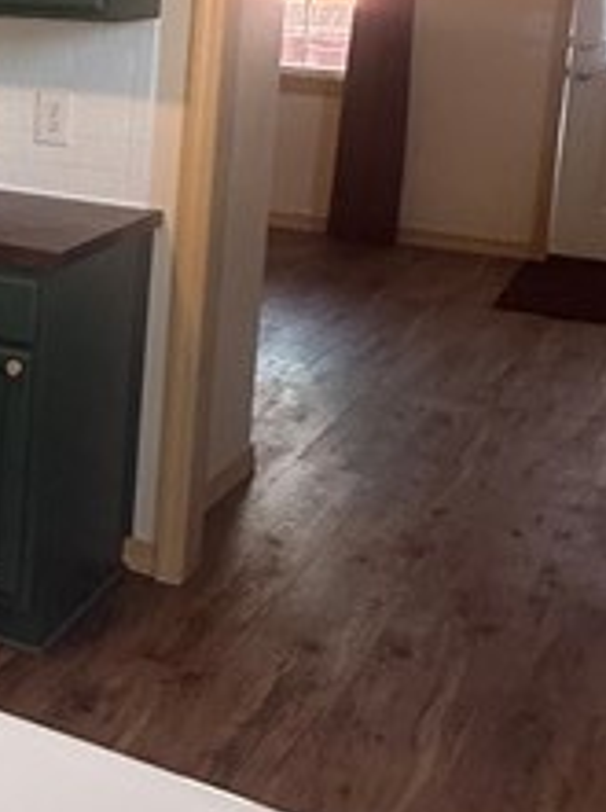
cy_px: 147
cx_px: -378
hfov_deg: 18.9
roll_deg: -1.9
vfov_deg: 29.1
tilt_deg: -7.1
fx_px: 1522
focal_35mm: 65
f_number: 2.2
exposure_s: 1/99
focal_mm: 2.22
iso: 320
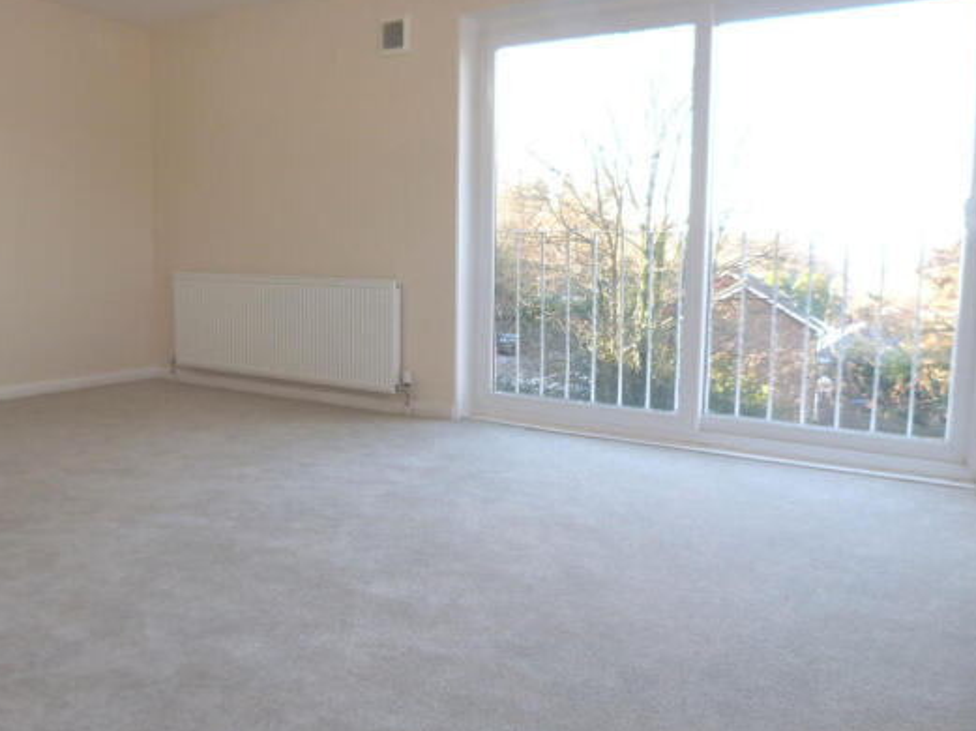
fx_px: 789
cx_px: 516
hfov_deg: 63.4
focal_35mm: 28
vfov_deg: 49.6
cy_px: 338
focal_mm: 4.5
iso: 100
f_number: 2.8
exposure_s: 1/60
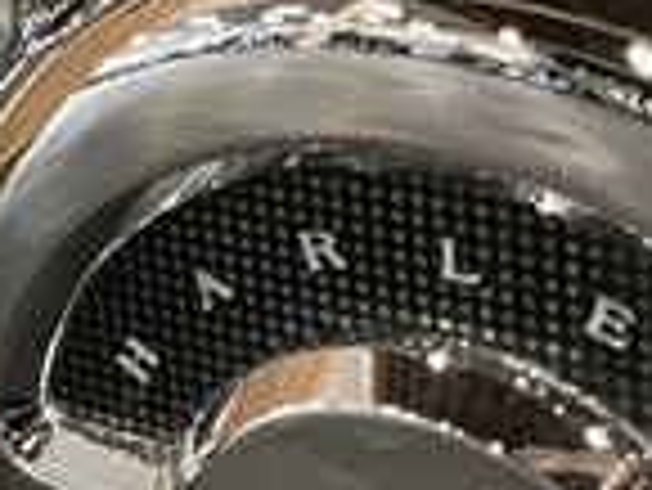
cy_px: -49
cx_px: -328
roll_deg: -0.9
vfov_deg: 12.7
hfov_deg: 15.7
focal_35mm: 115
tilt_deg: -6.9
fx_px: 2168
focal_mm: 5.1
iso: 640
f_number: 1.6
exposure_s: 1/33
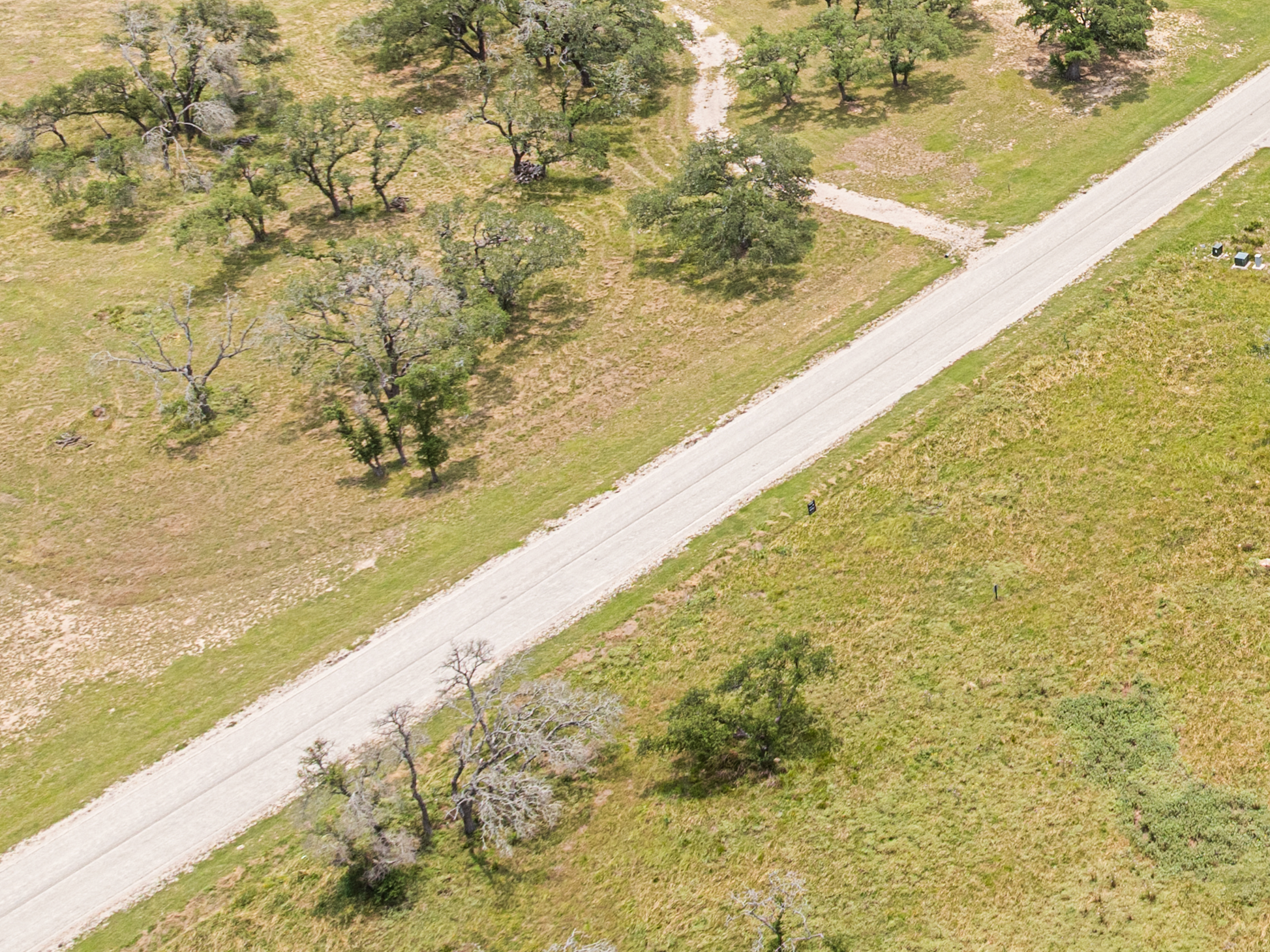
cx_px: 1619
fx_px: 2383
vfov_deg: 22.2
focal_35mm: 65
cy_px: 168
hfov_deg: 25.9
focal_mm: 12.29
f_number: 2.8
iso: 120
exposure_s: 1/4000
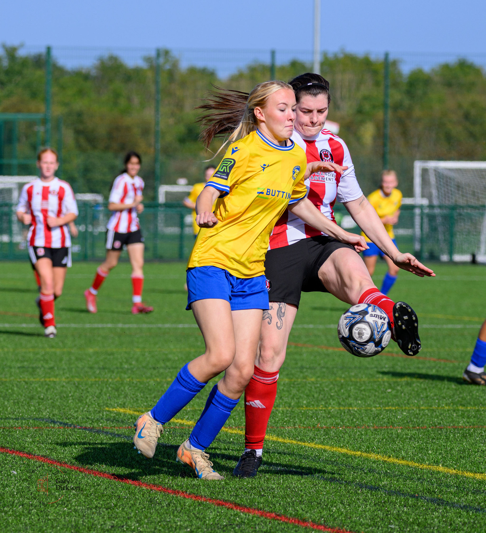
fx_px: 4862
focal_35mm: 292
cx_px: 157
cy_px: 233
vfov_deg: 6.3
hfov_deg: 5.7
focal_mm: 150
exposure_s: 1/2000
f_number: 4.8
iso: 220
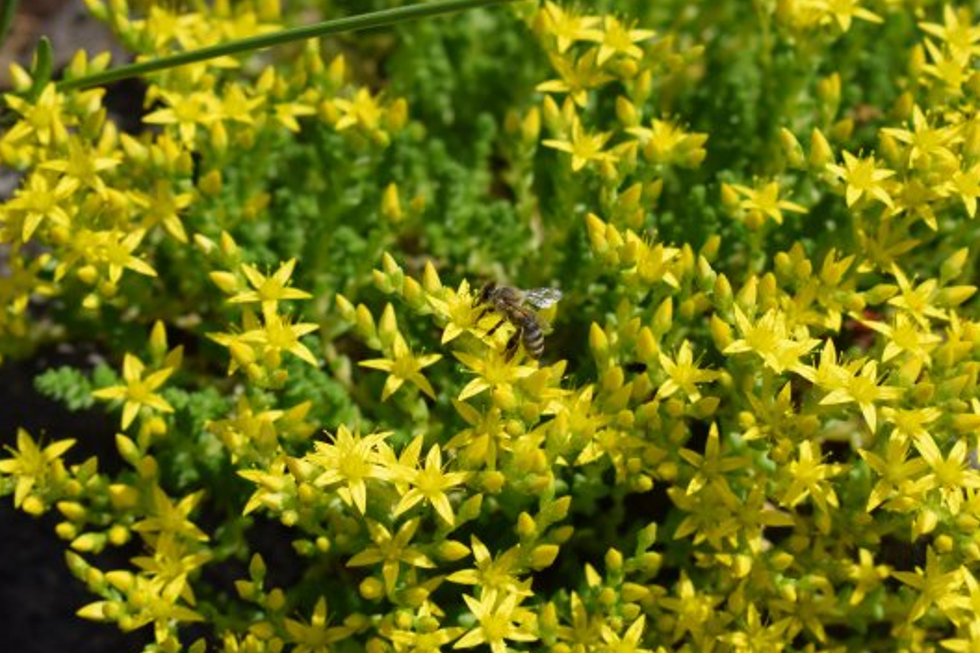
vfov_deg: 14.3
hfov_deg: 21.3
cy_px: 339
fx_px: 2602
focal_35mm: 96
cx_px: 488
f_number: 7.1
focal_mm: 55
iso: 400
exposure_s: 1/1600
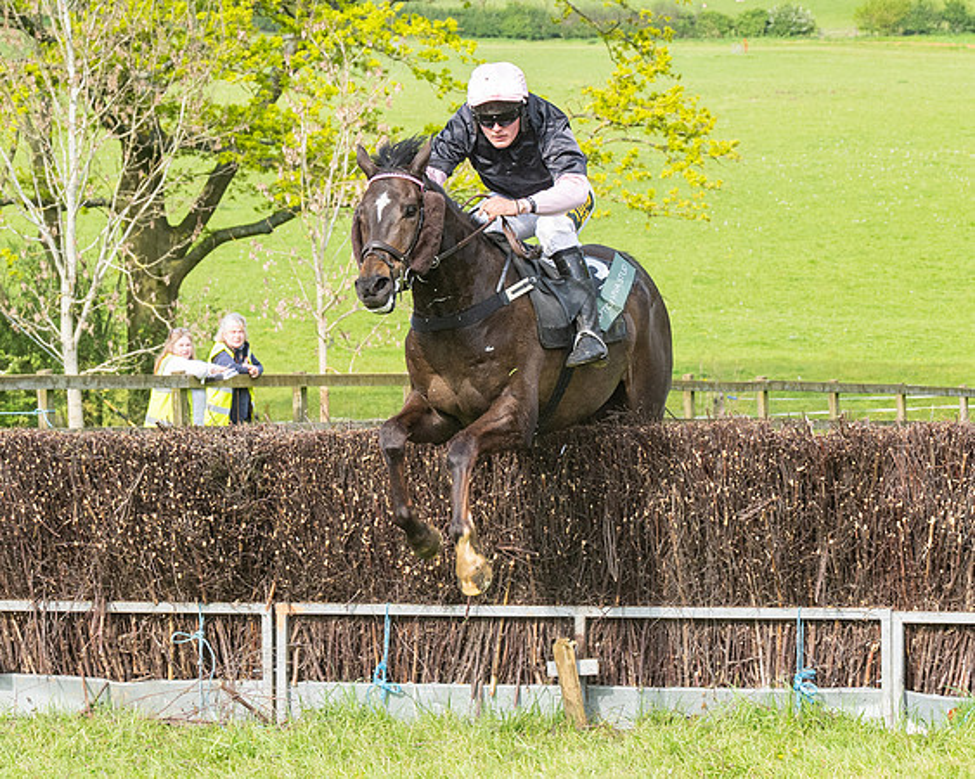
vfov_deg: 8.1
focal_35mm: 192
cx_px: 508
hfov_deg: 10.1
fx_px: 5533
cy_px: 395
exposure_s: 1/1000
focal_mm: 70
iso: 400
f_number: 5.6
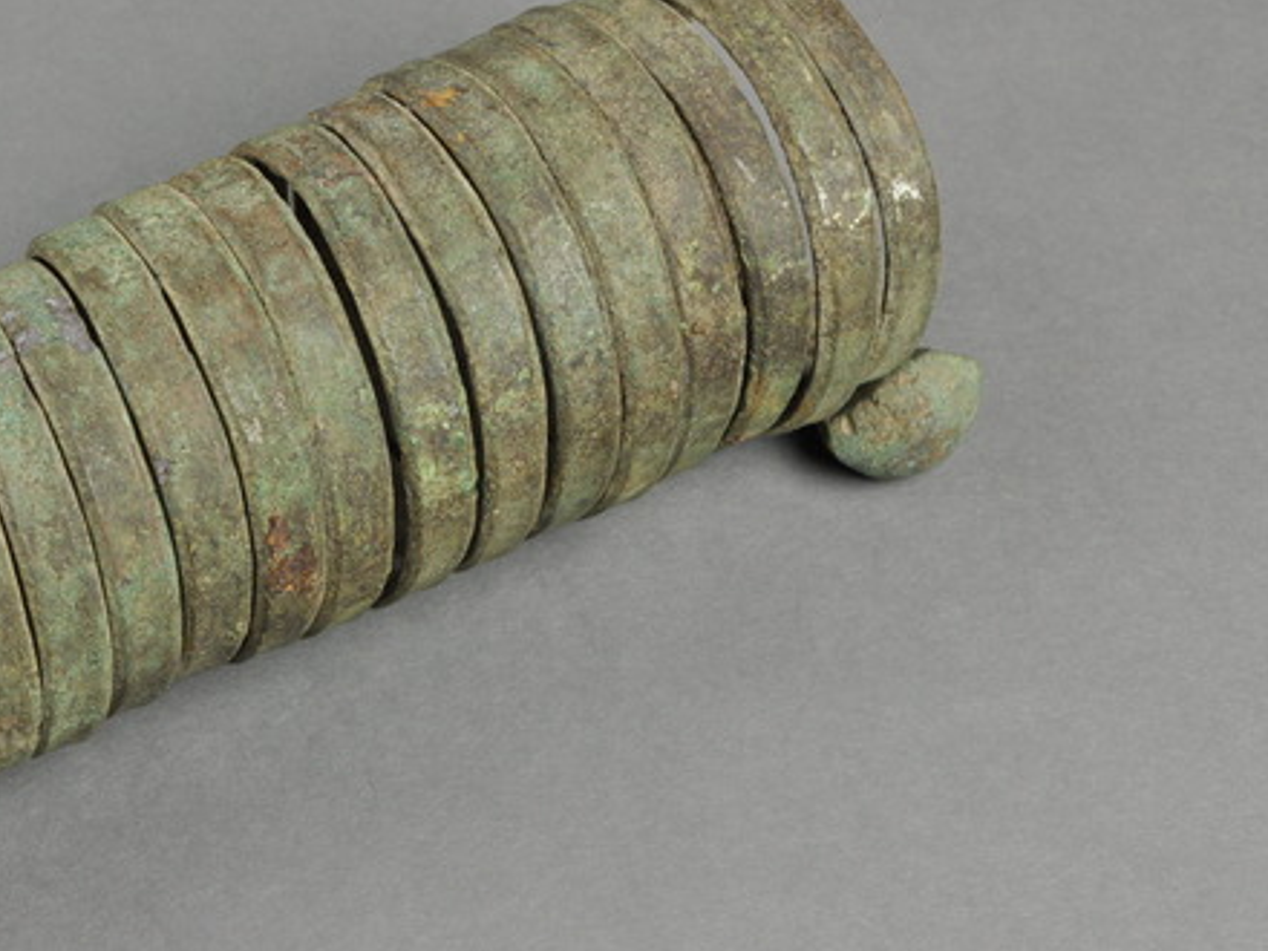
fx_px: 2779
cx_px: 262
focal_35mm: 76
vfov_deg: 19.4
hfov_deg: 25.3
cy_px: 411
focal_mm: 29
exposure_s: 1/13
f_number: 11
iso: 400
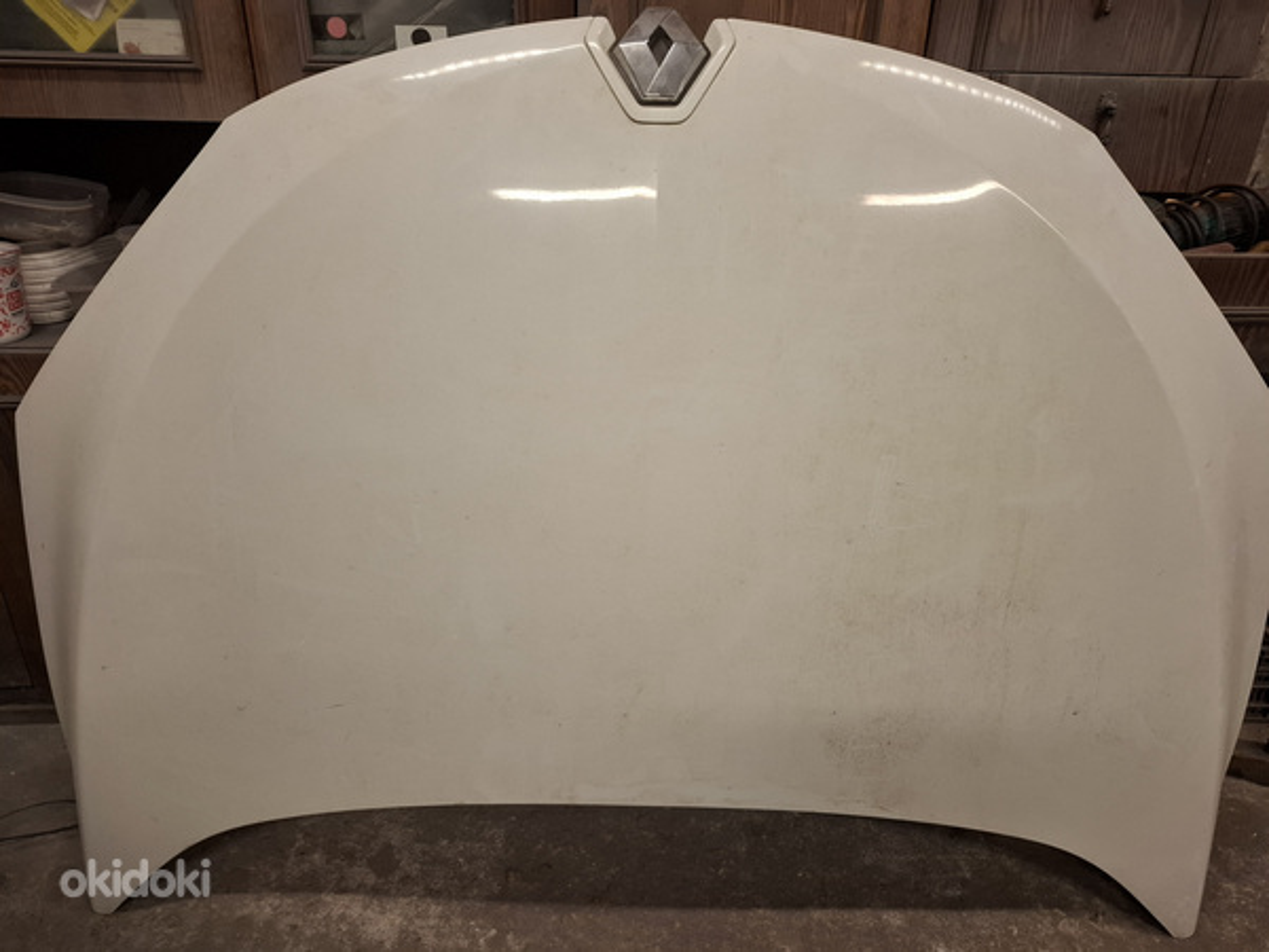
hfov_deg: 73.9
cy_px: 476
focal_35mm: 23
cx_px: 634
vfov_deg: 58.9
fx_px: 843
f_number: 1.8
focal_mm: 5.54
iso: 250
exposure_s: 1/50
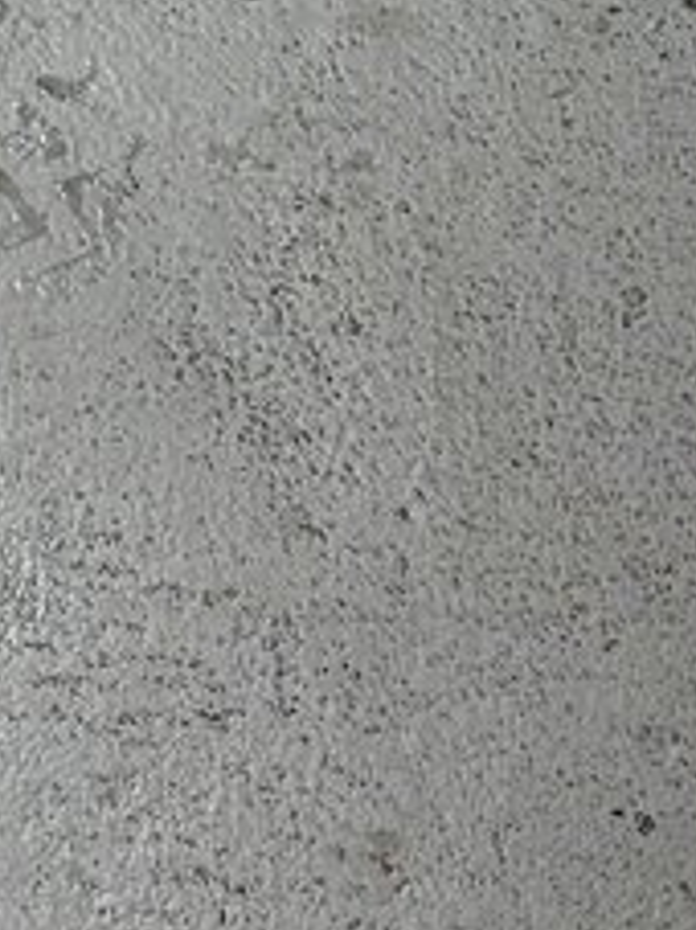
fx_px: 4911
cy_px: -1055
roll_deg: -0.9
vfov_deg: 9.9
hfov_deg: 7.8
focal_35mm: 183
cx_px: -594
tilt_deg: -38.7
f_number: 1.6
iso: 100
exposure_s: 1/60
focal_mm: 5.96
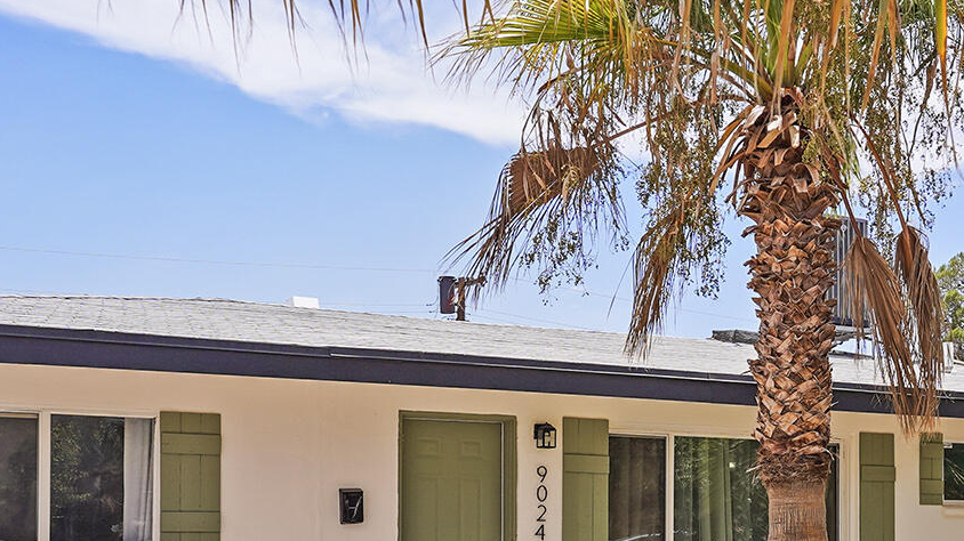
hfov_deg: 35.6
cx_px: 745
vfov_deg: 20.6
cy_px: 502
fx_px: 1456
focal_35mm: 57
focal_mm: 17
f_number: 8
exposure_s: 1/125
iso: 100
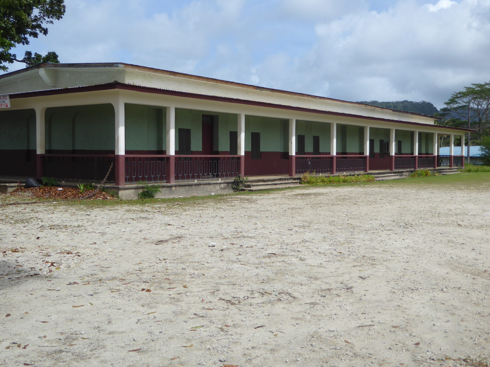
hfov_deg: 46.8
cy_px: 177
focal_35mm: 40
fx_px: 566
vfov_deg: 36.0
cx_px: 246
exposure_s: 1/1000
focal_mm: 6.3
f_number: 3.7
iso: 80
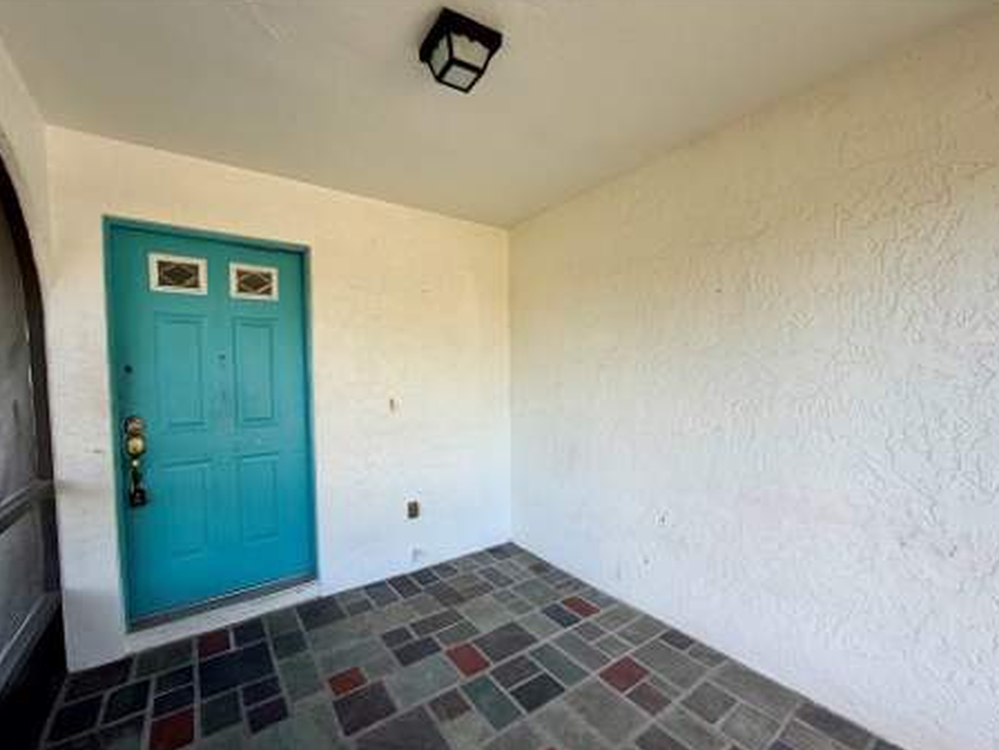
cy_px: 391
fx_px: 433
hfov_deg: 98.2
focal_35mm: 15
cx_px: 493
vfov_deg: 81.7
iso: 64
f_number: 2.2
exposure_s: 1/121
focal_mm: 2.22
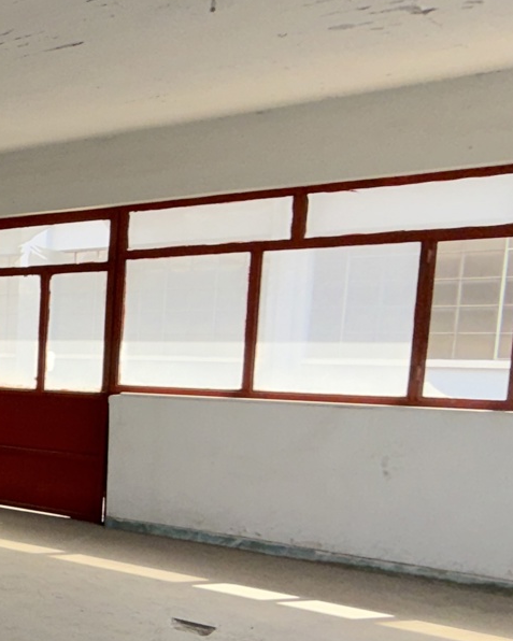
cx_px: -460
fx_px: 835
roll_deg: +2.9
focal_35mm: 44
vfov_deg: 41.6
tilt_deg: -6.7
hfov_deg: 20.5
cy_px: 410
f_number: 2.2
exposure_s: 1/187
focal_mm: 2.22
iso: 16
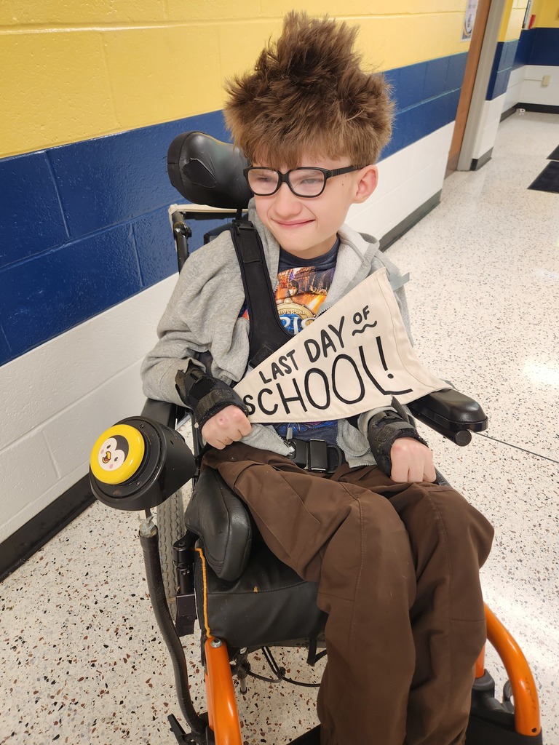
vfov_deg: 73.9
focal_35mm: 23
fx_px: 495
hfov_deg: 58.9
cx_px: 280
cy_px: 372
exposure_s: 1/59.4
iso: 100
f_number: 1.8
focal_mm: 5.4
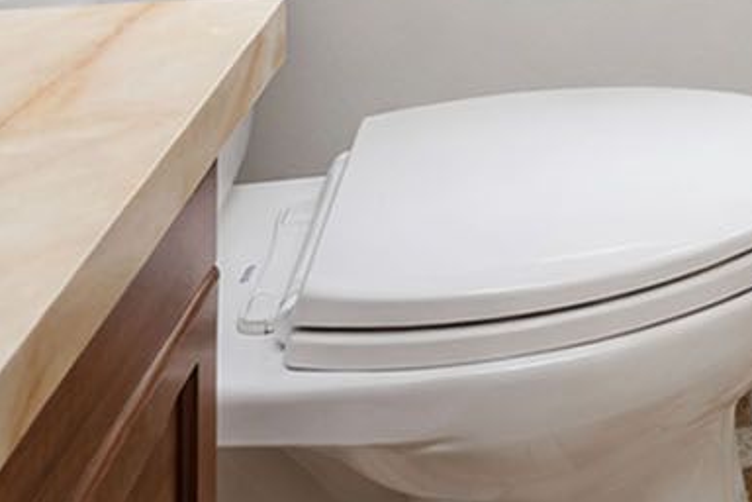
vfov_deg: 13.9
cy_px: -639
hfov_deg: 23.2
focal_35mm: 75
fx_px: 1567
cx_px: 1040
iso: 64
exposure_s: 1/80
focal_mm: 16
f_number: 6.3
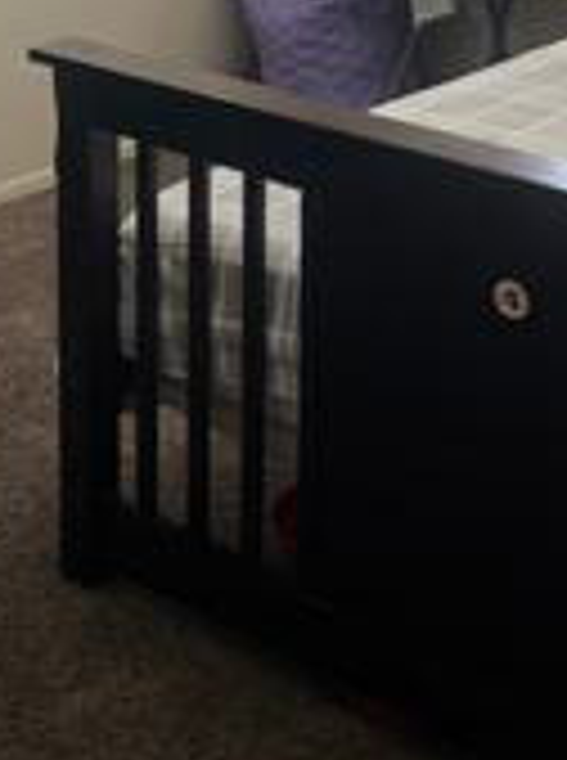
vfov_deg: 23.9
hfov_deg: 19.7
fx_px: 1622
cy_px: -166
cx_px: 171
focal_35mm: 74
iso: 40
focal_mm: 5.1
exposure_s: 1/121
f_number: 1.6
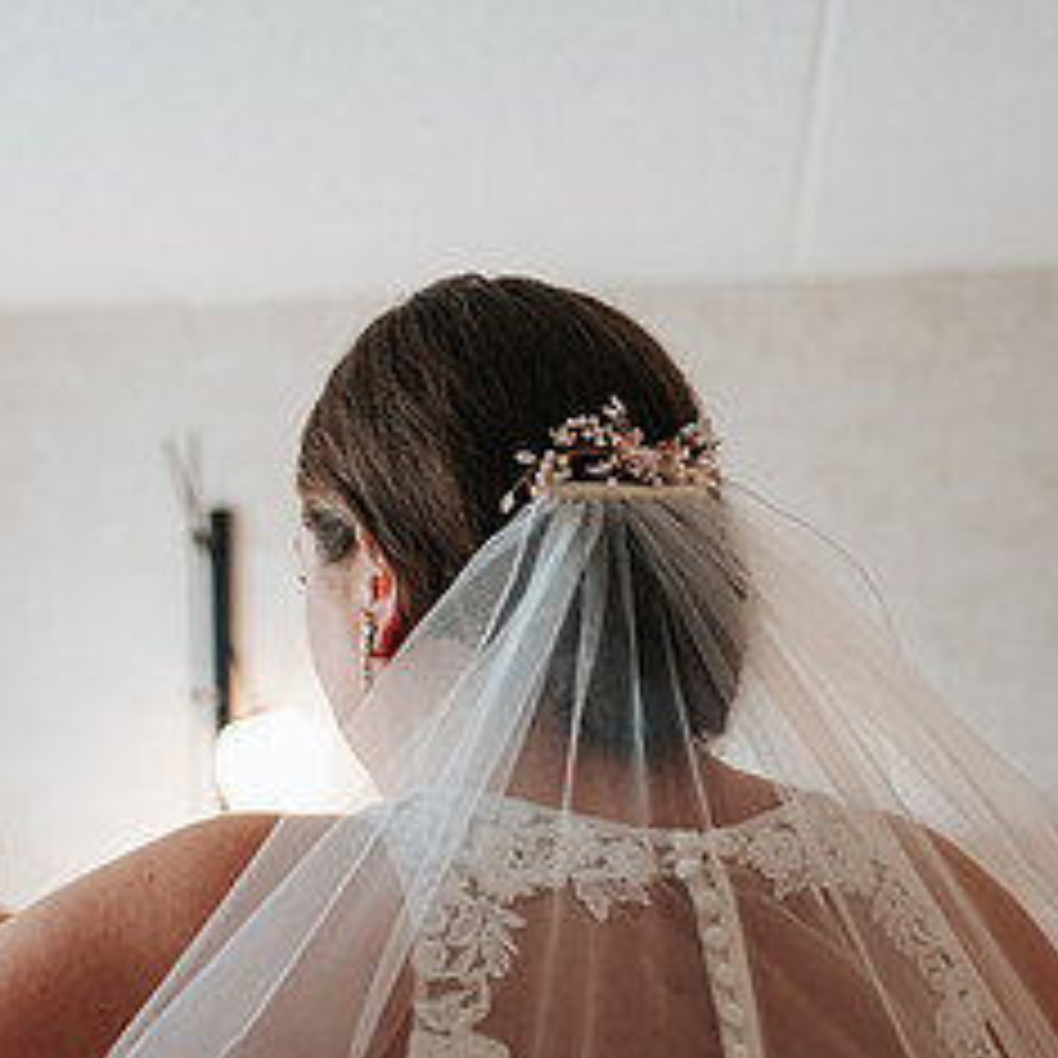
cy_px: 608
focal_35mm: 57
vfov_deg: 30.0
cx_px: 662
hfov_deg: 29.9
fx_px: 1971
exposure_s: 1/200
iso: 1000
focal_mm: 35
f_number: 3.2
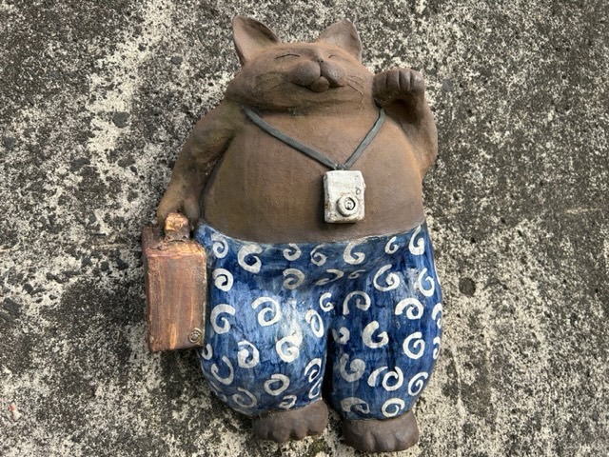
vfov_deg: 53.1
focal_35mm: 26
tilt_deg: -18.0
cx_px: 304
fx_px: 457
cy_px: 228
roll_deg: +0.8
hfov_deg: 67.3
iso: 50
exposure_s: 1/709
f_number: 1.5
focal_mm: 5.7
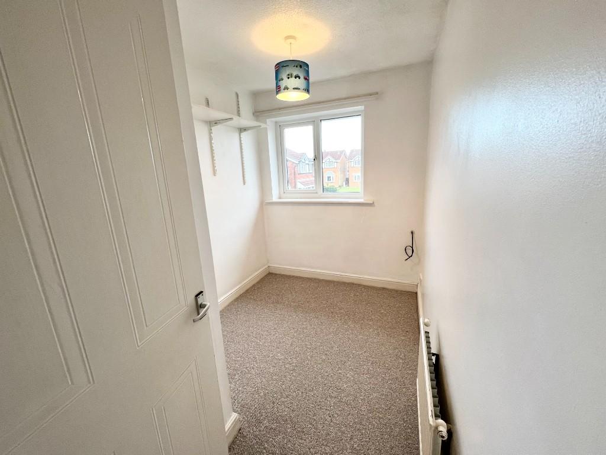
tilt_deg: -14.2
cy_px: 228
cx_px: 303
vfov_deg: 89.9
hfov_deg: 106.2
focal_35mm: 13
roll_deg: +2.9
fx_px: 228
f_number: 1.8
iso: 100
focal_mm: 1.57
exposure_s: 1/100
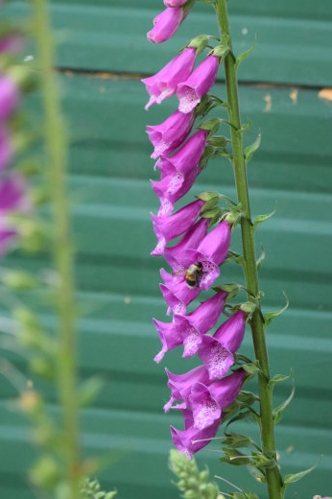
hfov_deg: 2.2
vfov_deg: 3.2
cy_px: 285
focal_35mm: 636
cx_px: 158
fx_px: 8809
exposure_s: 1/500
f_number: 5.6
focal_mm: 360
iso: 3200
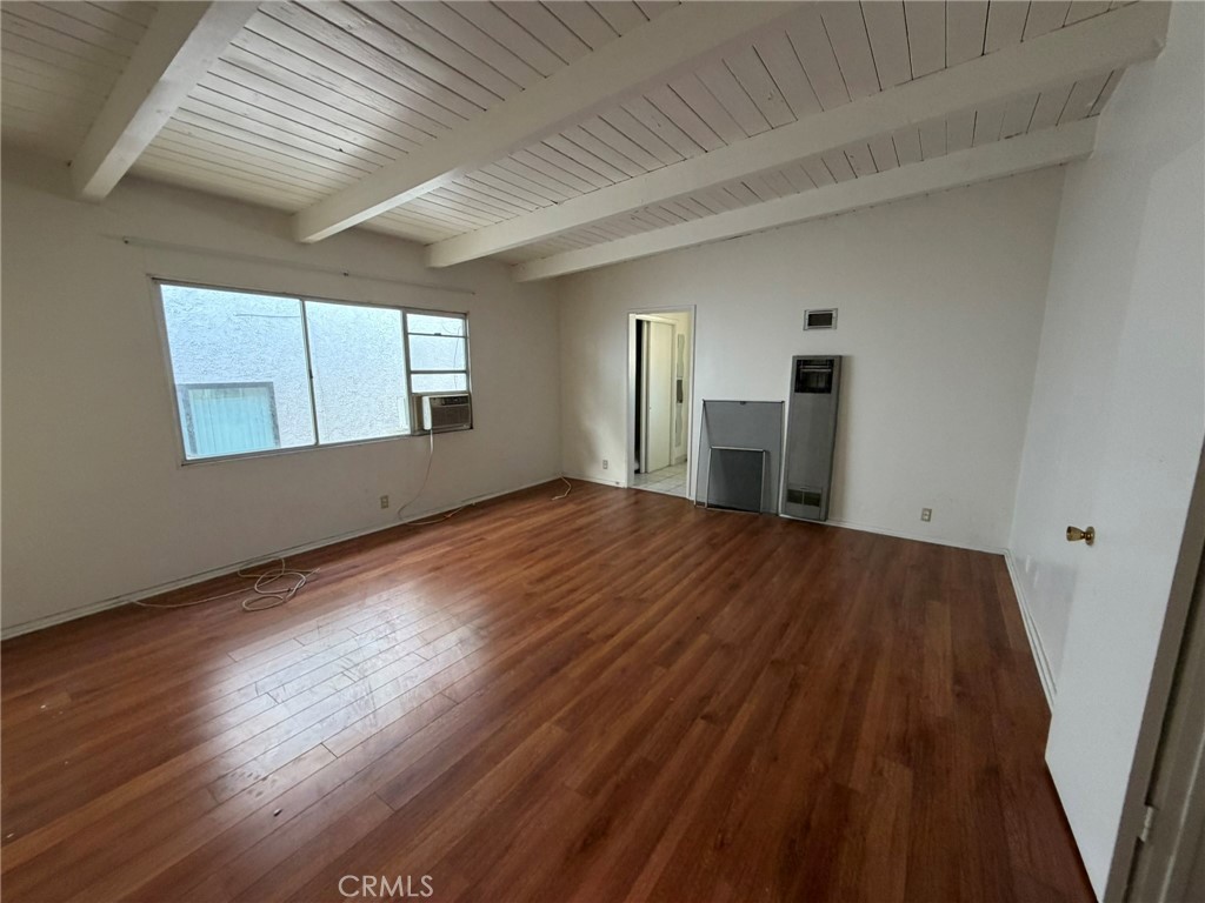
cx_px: 602
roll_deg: +0.4
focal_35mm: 14
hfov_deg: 102.1
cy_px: 452
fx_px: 487
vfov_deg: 85.7
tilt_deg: -11.3
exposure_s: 1/98
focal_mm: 2.22
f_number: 2.2
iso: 320
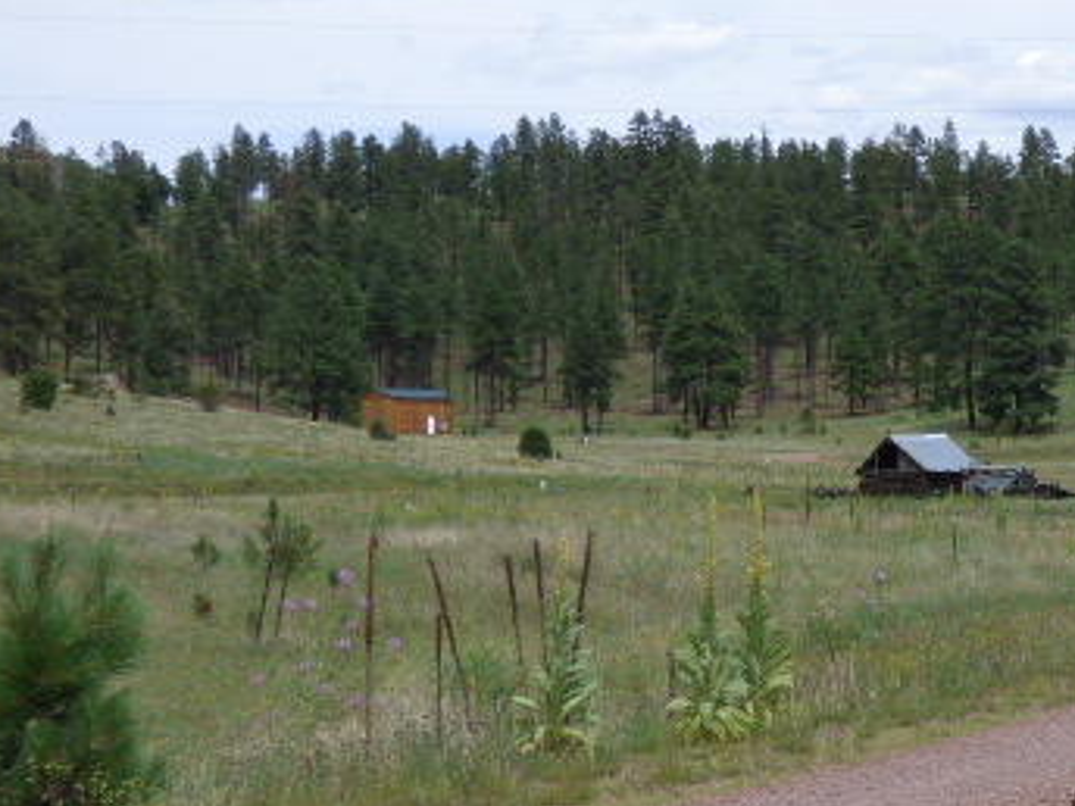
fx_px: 4223
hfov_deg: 14.4
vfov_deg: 10.9
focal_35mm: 136
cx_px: 916
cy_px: 612
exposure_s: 1/640
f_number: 4.3
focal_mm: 12.29
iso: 100
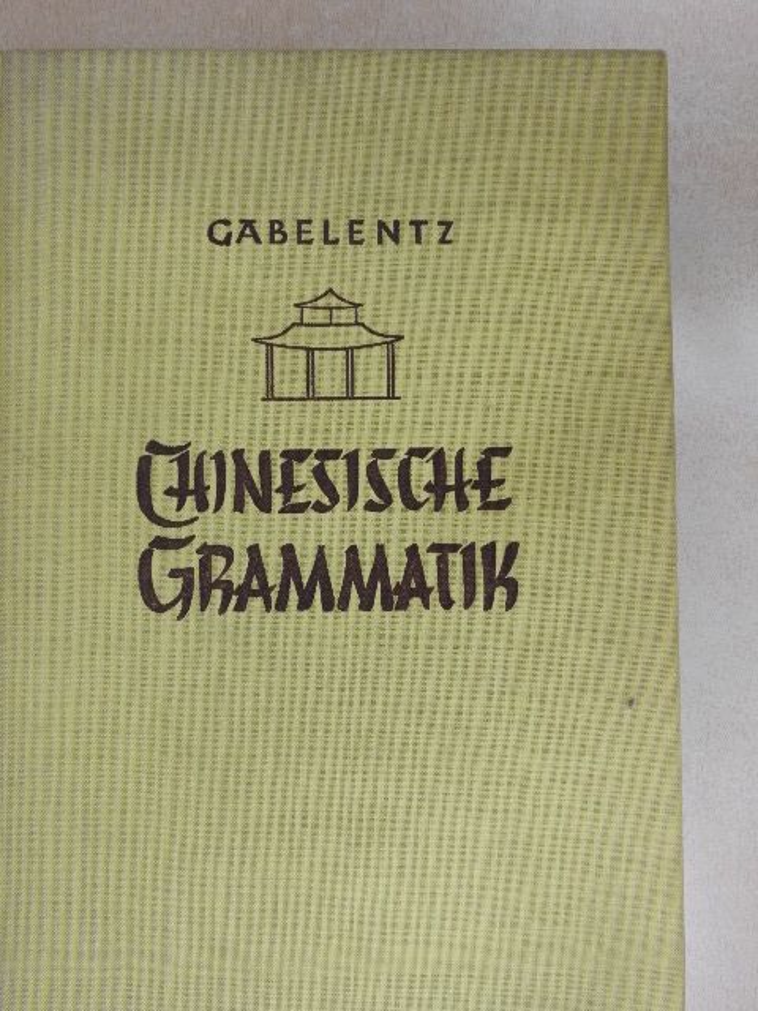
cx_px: 379
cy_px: 506
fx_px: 963
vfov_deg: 55.4
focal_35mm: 33
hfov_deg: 42.9
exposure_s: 1/60
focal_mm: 5.9
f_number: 3.6
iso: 400
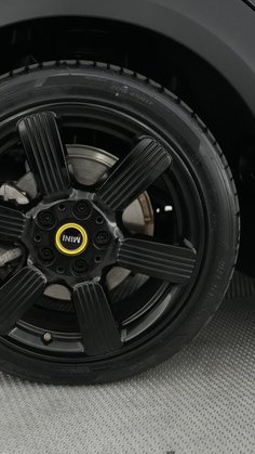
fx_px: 480
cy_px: 230
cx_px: 78
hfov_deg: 29.4
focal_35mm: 40
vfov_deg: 50.5
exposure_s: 1/160
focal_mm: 25
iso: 6400
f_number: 2.8
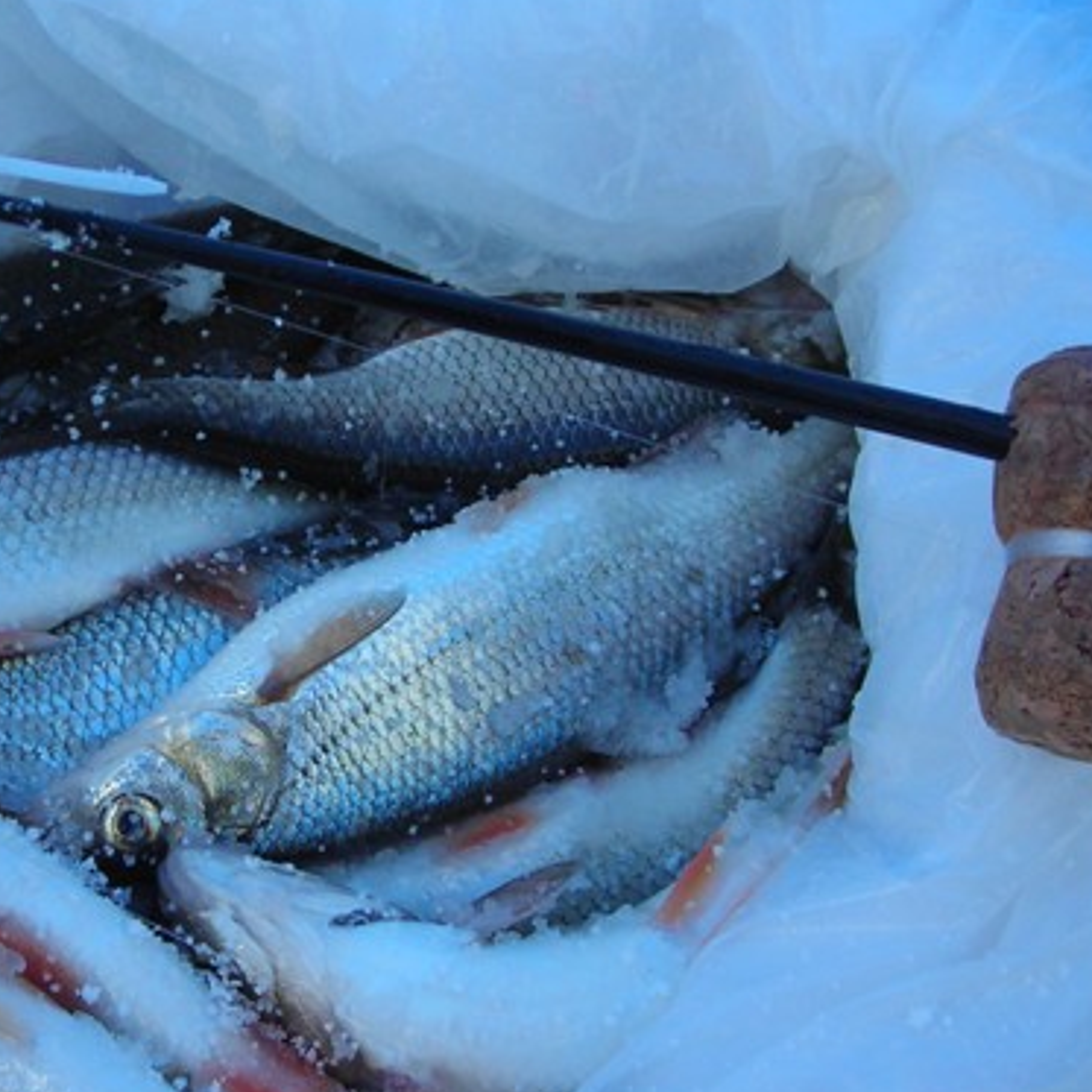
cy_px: 512
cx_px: 328
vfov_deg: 24.0
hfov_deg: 23.8
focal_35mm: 72
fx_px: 2570
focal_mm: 6.3
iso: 50
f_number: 3.2
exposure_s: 1/71.8
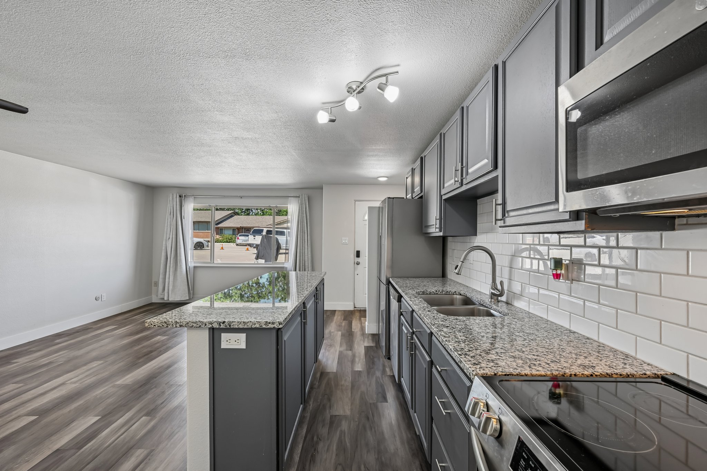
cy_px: 236
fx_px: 275
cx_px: 354
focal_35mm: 14
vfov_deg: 81.2
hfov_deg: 104.3
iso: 250
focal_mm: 14
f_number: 10
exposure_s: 1/15
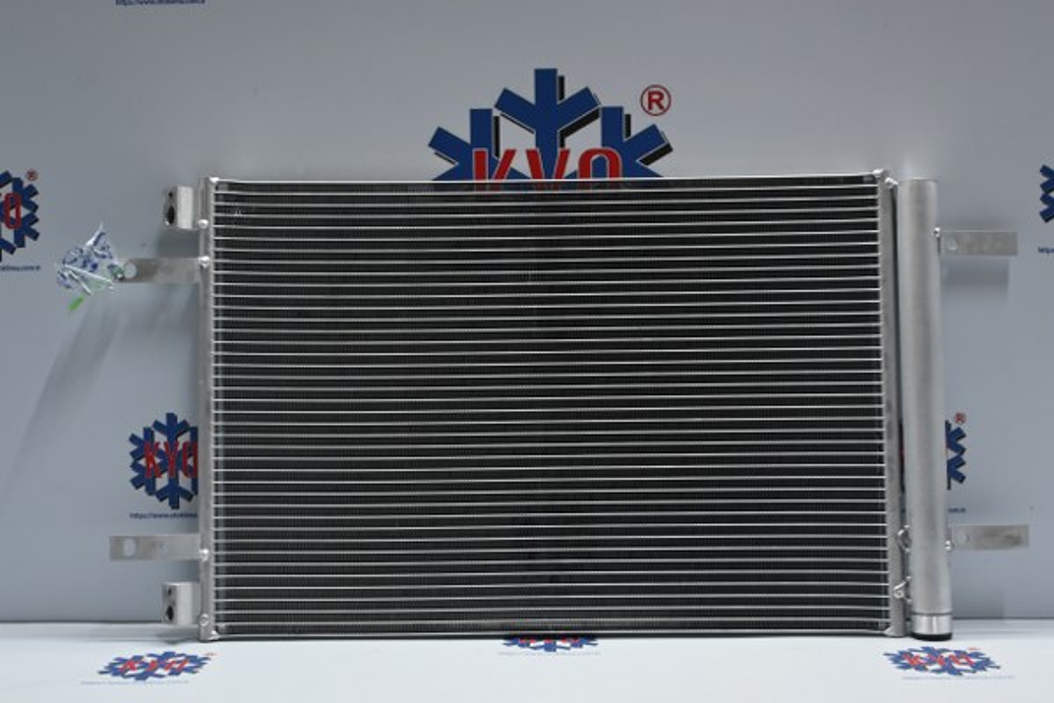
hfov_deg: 43.6
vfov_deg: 29.9
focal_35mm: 45
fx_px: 1317
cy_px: 352
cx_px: 527
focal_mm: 30
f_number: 4.8
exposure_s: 1/50
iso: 560
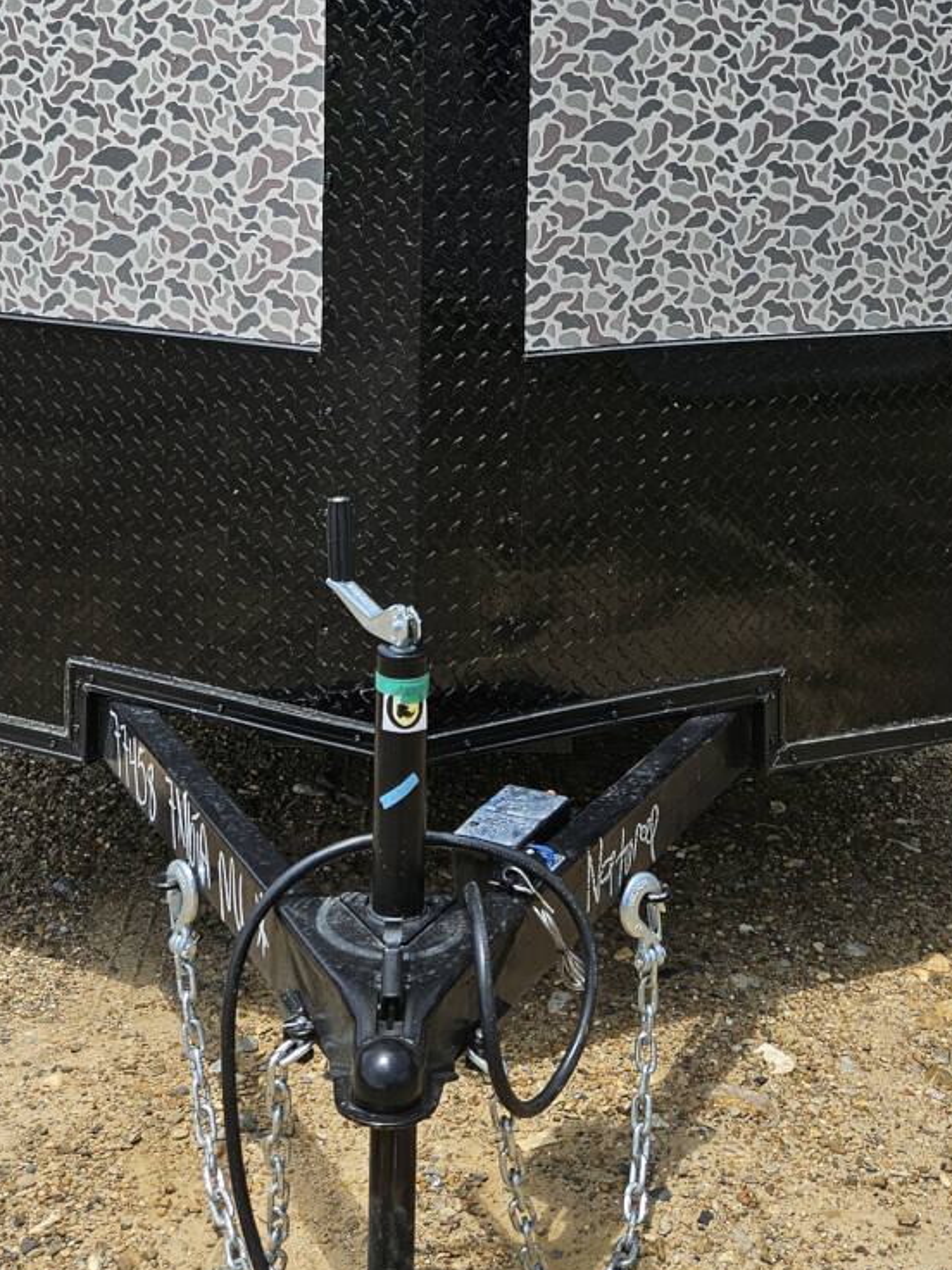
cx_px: 466
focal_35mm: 50
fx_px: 1833
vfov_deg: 36.2
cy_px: 160
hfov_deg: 29.1
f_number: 1.8
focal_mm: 5.4
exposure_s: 1/1904
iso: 25
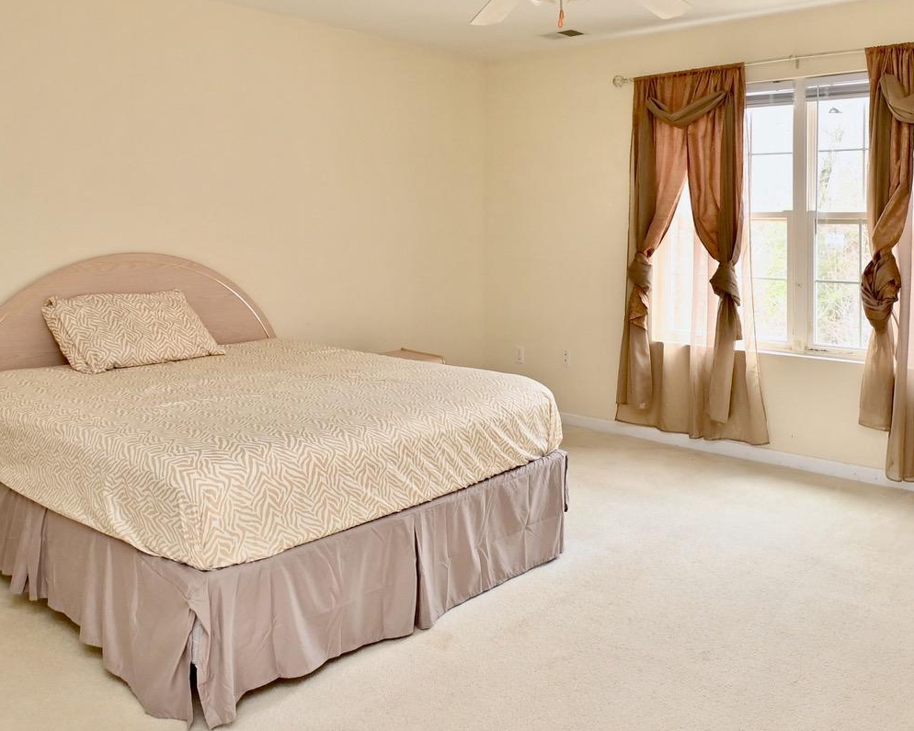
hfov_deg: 59.4
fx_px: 784
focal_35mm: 29
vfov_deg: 48.3
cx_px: 592
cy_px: 197
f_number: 7.1
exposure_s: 1/20
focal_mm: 10
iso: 200
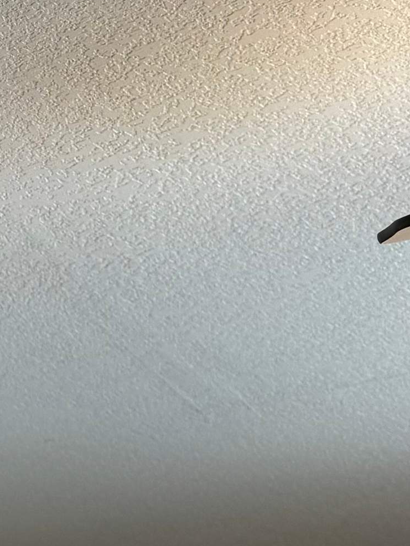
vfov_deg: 19.8
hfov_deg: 13.3
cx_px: -377
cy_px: 124
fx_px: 1547
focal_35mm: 98
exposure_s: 1/120
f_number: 1.78
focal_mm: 6.86
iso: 125
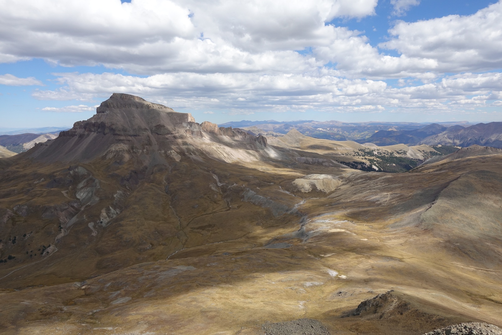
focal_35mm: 24
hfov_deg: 73.8
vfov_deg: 53.1
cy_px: 168
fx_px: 335
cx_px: 251
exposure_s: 1/500
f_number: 5.6
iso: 125
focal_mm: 8.8
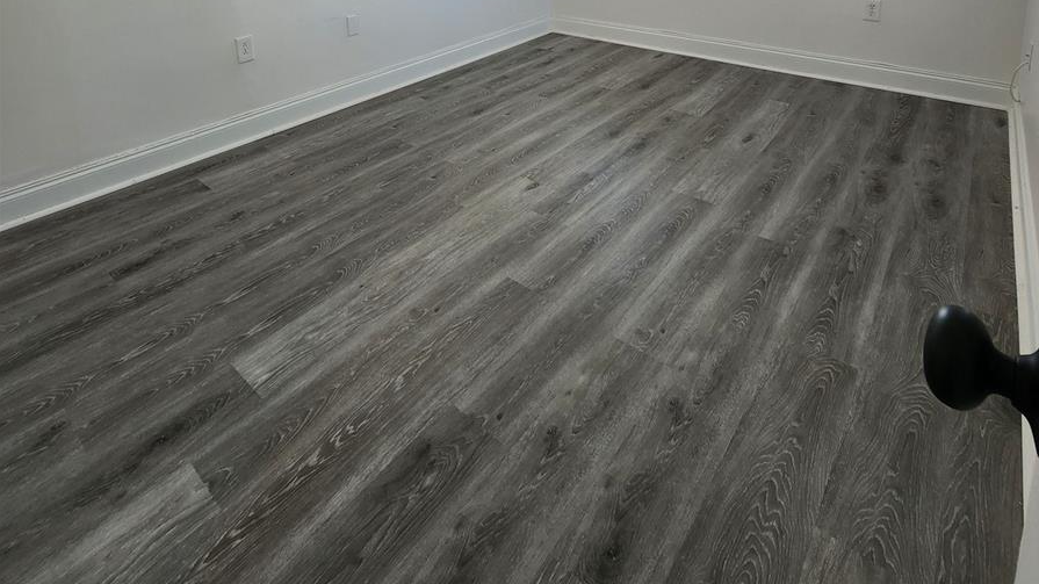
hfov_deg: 89.6
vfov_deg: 46.9
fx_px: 523
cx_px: 521
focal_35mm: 19
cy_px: -20
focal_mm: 2.2
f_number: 2.2
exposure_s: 1/60
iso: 64
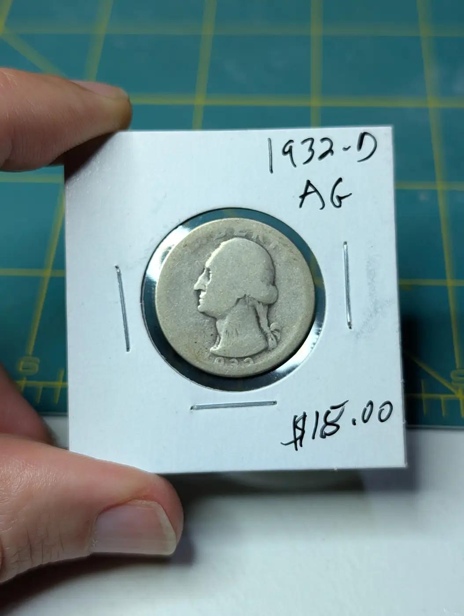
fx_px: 874
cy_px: 308
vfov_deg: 38.9
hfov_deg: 29.7
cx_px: 232
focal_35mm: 49
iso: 61
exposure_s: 1/120
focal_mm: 6.9
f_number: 1.68
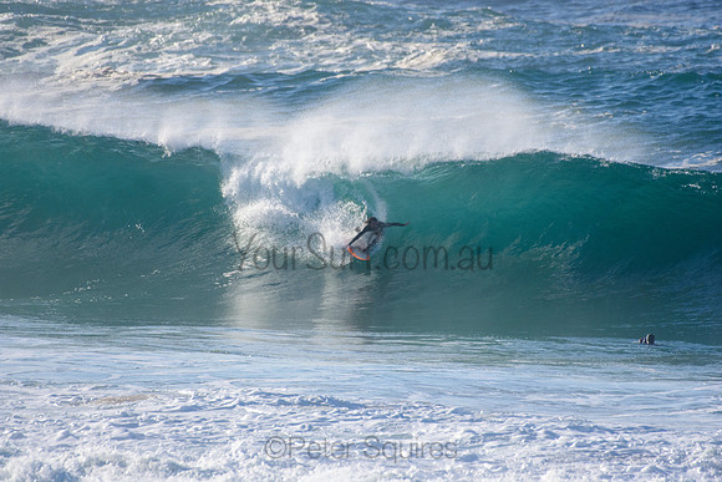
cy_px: 241
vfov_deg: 1.8
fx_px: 15044
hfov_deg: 2.7
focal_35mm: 750
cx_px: 361
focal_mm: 500
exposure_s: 1/2000
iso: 320
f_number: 5.6
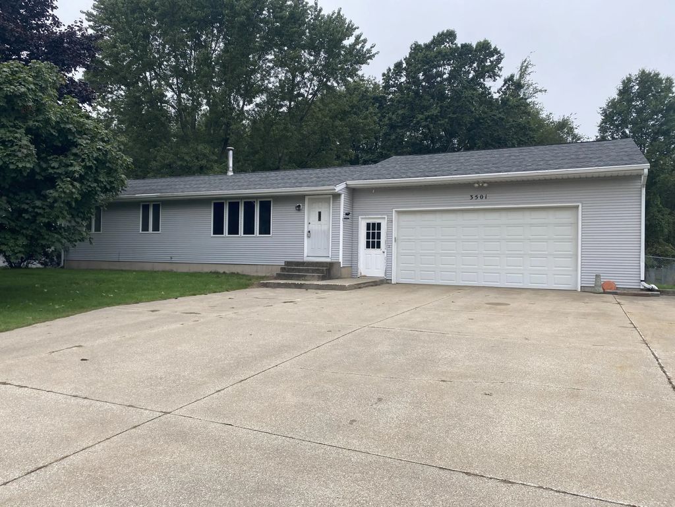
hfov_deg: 67.3
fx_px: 507
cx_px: 338
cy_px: 254
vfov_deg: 53.1
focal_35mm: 26
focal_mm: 4.25
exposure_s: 1/499
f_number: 1.8
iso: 32
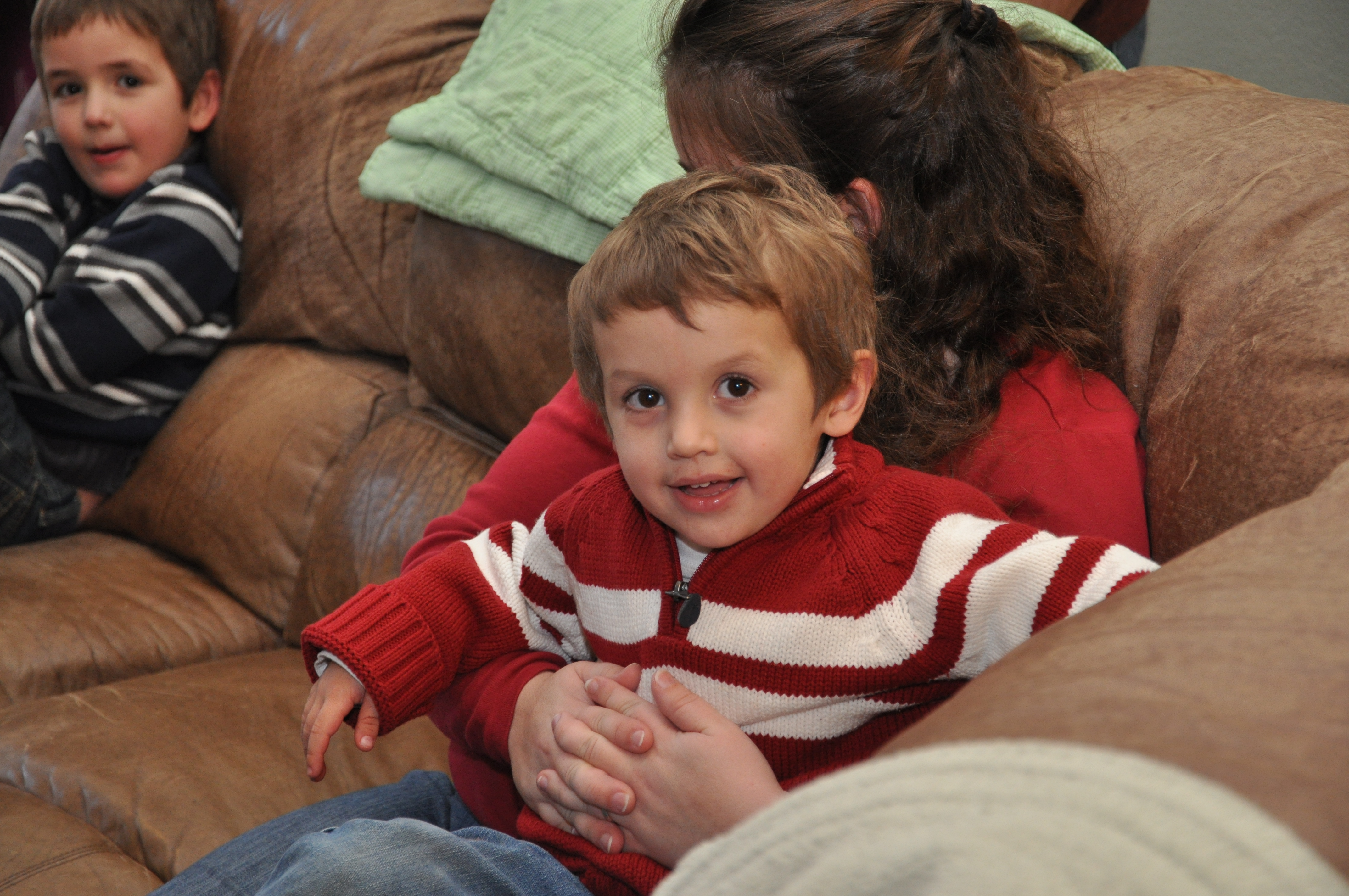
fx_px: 3481
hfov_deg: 21.9
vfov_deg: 14.7
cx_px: 674
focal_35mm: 93
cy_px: 448
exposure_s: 1/60
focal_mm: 62
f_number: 5.3
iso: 800
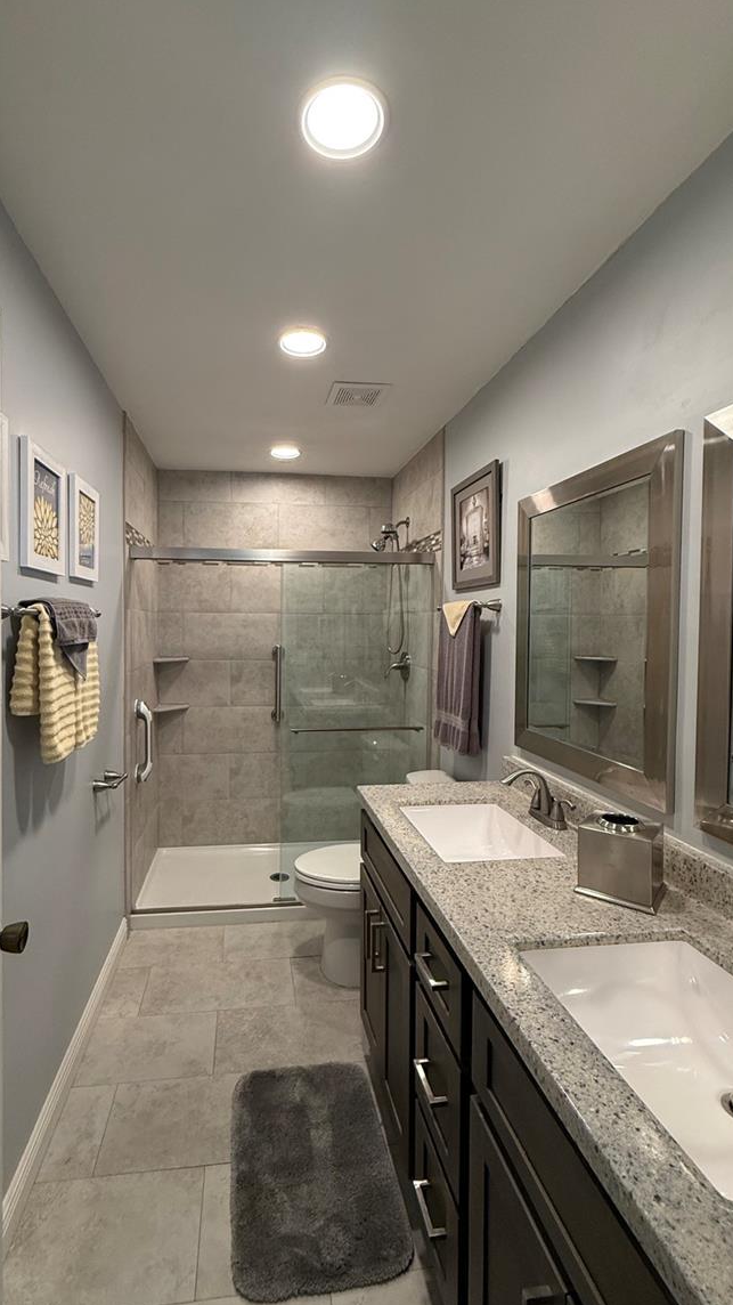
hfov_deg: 66.7
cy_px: 645
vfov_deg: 99.4
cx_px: 310
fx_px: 553
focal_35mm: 16
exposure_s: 1/120
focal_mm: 2.22
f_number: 2.2
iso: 250
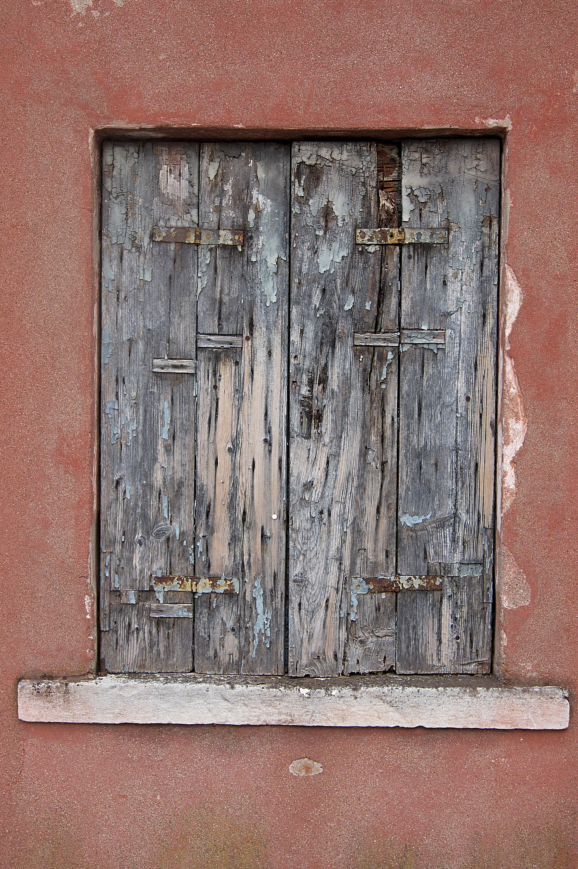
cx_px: 289
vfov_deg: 46.4
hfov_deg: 31.8
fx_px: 1014
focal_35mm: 42
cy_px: 434
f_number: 6.3
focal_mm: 28
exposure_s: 1/125
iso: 100
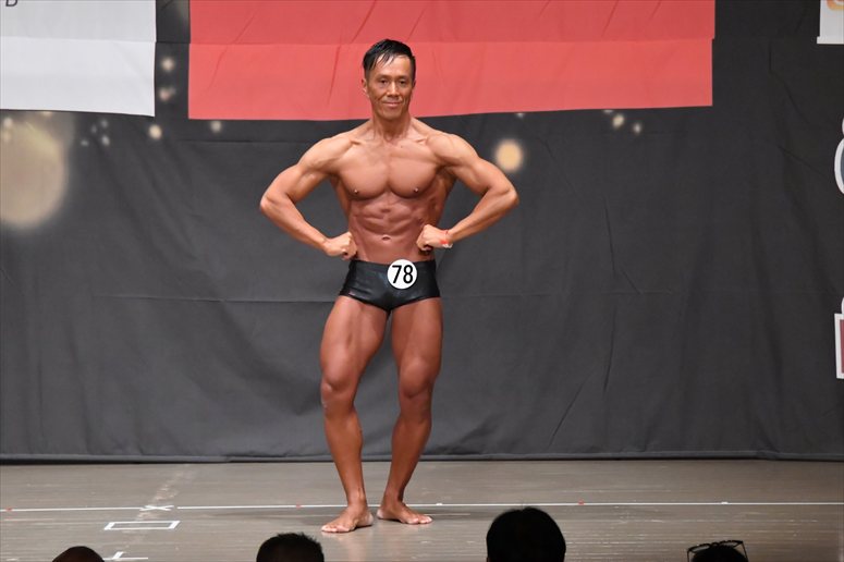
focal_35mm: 225
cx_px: 422
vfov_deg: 6.1
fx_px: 5272
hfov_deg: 9.2
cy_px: 281
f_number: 5.6
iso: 8000
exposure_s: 1/400
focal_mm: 150
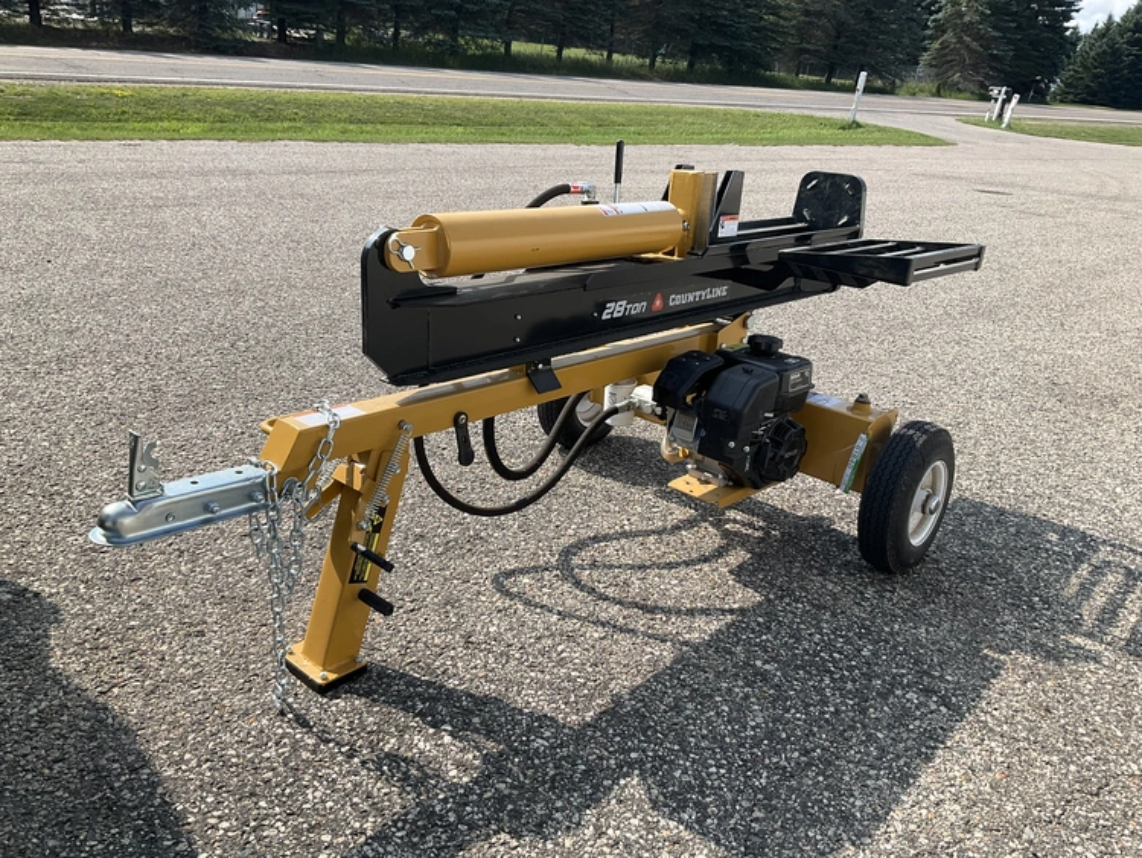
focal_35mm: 29
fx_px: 957
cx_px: 571
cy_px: 429
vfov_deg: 48.3
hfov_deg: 61.6
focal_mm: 3
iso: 25
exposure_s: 1/1250
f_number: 1.8
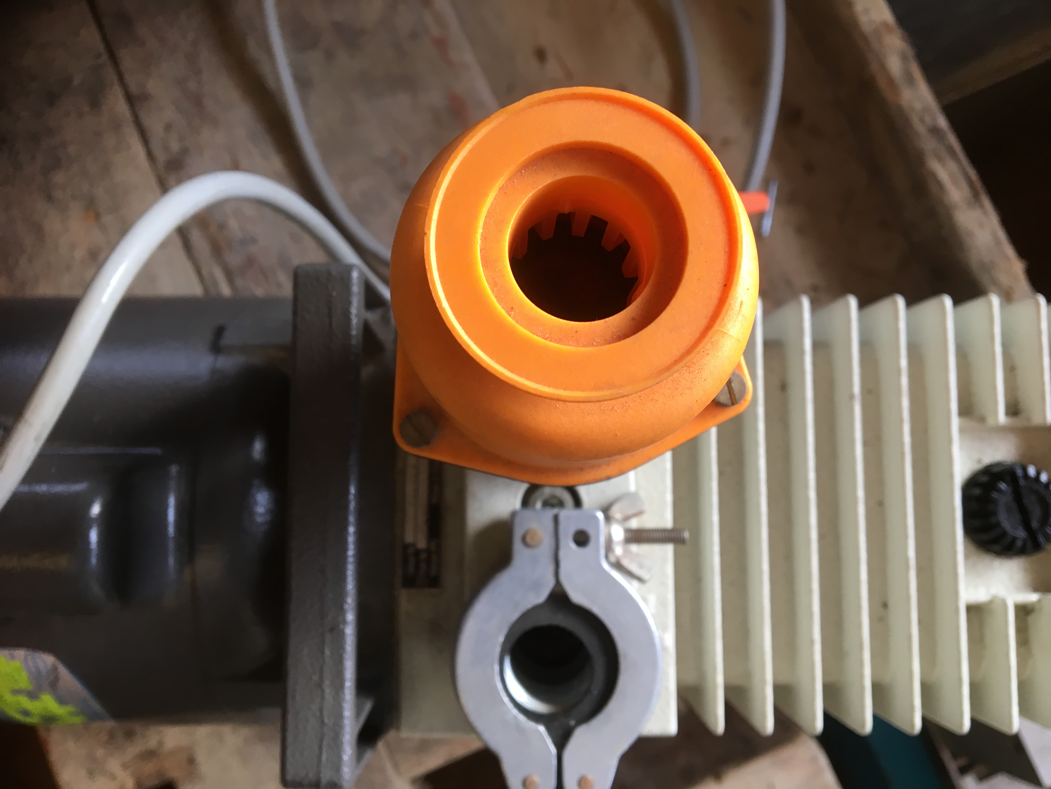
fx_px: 880
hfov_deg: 61.7
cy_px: 394
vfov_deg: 48.2
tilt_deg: -78.4
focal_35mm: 29
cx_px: 526
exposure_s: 1/33
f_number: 2.2
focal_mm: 4.15
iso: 25
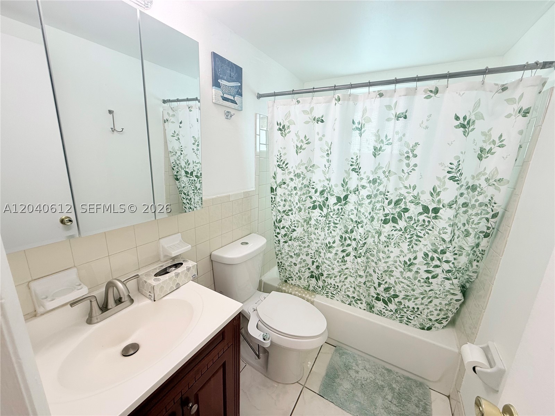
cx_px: 278
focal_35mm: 14
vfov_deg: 85.7
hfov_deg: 102.1
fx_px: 224
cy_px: 208
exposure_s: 1/120
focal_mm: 2.22
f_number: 2.2
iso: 64
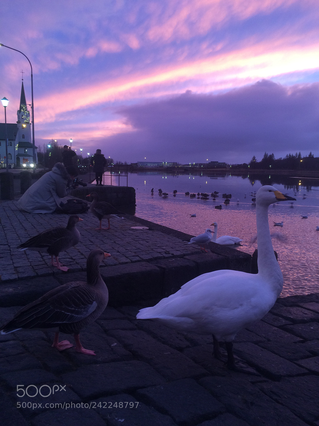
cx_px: 160
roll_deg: +0.7
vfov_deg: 61.7
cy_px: 213
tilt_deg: -8.6
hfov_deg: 48.2
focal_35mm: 29
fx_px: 356
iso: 80
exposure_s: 1/33
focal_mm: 4.15
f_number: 2.2
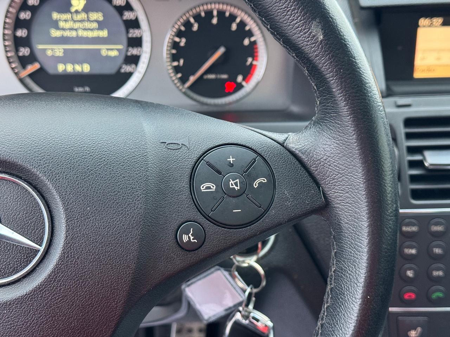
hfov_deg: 39.7
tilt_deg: -28.3
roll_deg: -1.4
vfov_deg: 30.3
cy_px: 168
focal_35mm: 48
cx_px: 225
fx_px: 624
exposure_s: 1/49
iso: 250
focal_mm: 6.76
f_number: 1.78
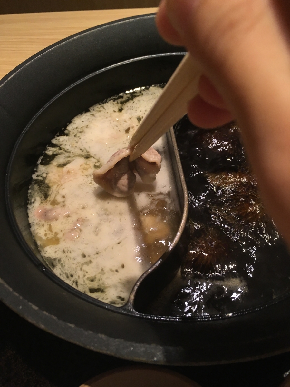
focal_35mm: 29
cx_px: 145
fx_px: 324
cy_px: 194
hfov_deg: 48.2
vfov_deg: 61.7
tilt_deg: -53.3
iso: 64
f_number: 2.2
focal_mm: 4.15
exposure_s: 1/30
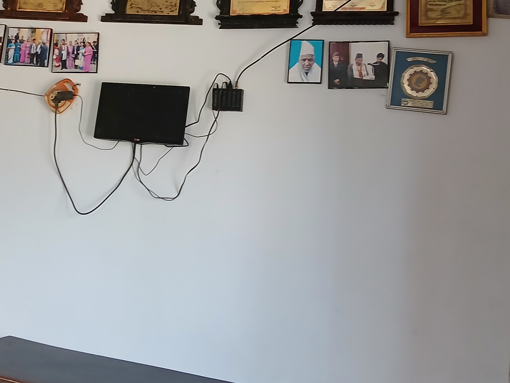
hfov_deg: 38.0
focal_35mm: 50
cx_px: 191
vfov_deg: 28.7
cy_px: 98
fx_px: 737
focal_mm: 3.98
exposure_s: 1/33.3
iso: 200
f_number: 1.8
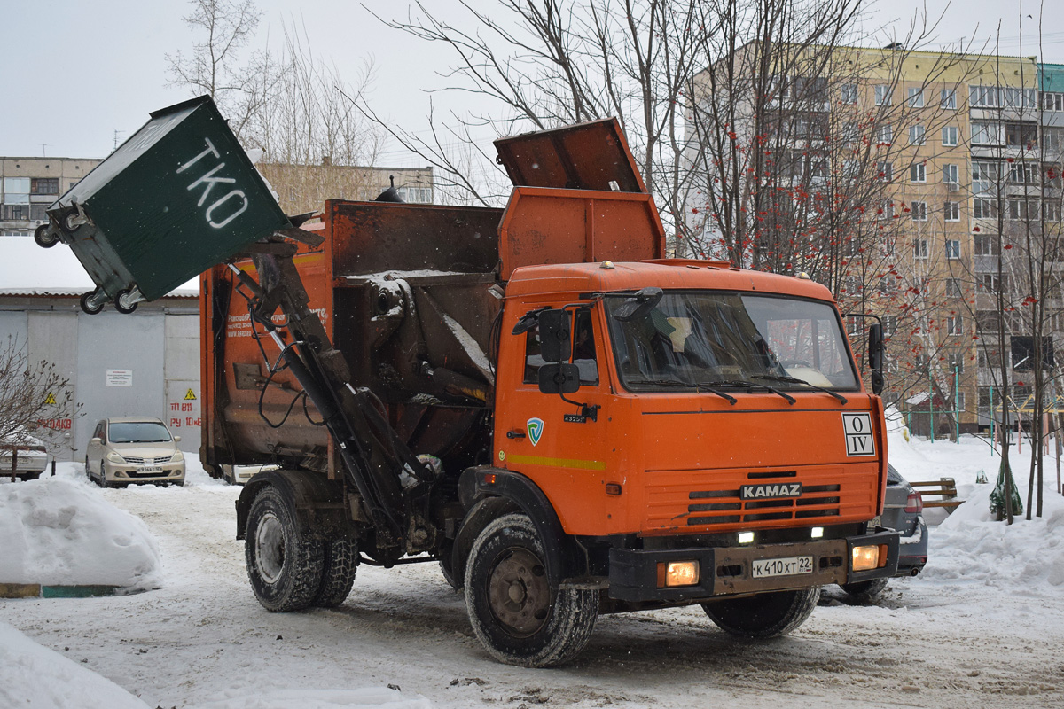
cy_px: 354
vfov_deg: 29.9
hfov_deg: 43.6
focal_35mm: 45
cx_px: 532
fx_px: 1330
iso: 800
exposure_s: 1/500
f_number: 5.6
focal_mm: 30
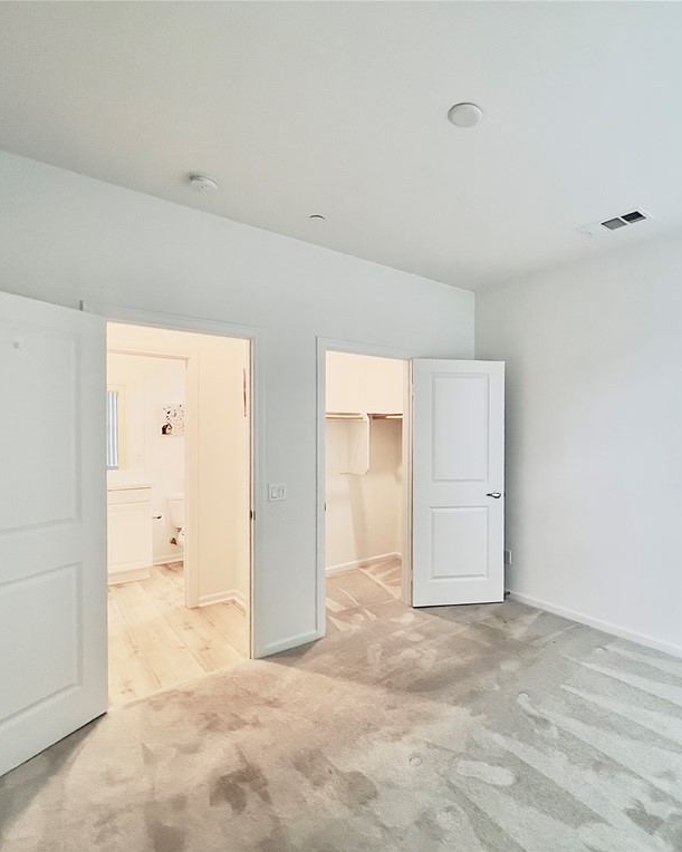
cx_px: 457
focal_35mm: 17
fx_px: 429
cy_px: 427
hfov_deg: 74.5
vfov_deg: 89.6
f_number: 1.8
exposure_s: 1/120
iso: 250
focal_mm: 1.57
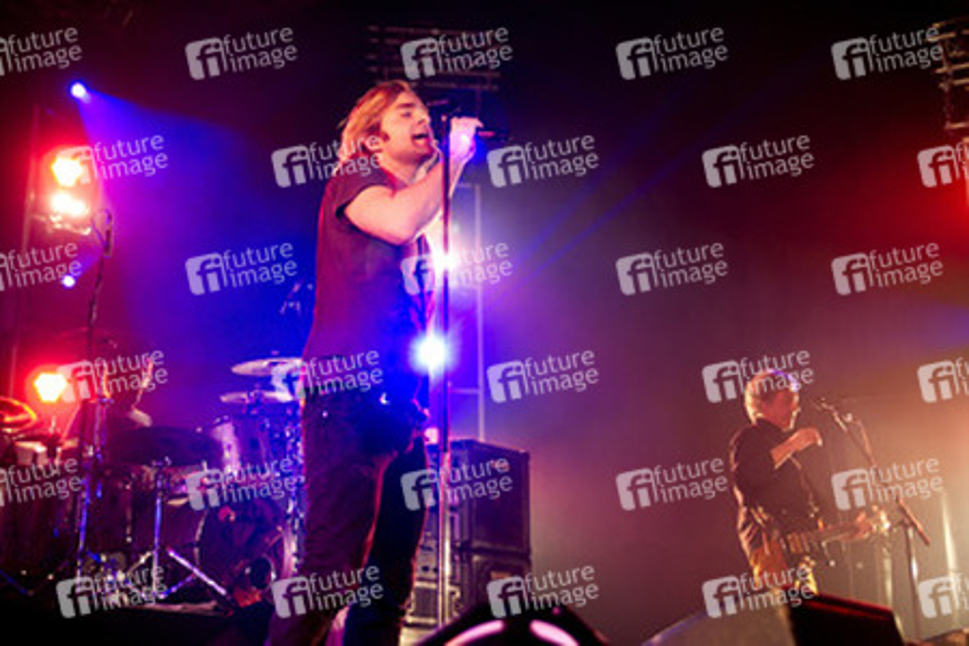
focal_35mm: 44
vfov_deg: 30.5
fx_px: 1184
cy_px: 323
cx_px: 484
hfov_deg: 44.5
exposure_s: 1/400
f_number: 2.8
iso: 1600
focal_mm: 44
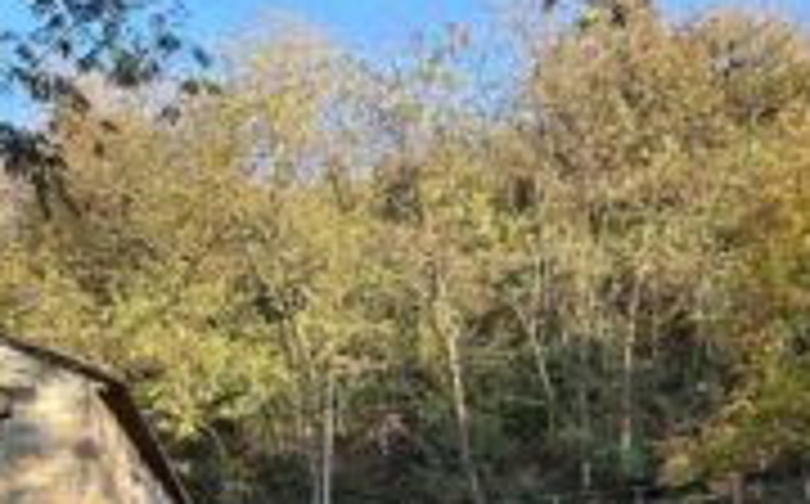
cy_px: 572
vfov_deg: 24.3
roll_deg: +1.9
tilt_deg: +8.1
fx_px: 1080
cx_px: 459
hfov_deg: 41.0
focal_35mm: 49
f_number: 1.78
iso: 80
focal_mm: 6.86
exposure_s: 1/246
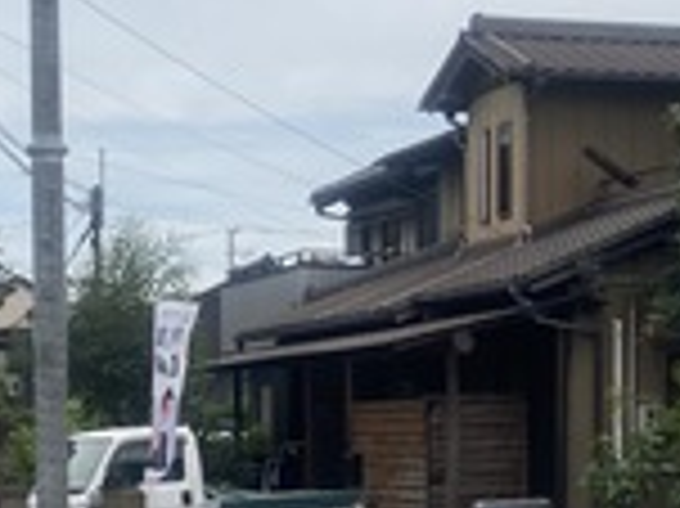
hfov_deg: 16.6
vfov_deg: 12.2
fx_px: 2336
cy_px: 562
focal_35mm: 119
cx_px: 351
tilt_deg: -1.5
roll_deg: +1.3
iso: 20
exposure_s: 1/2315
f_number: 1.8
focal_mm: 3.99
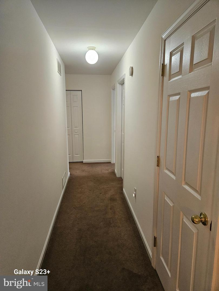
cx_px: 110
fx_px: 194
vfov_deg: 73.9
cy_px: 146
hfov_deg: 58.9
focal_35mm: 23
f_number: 1.8
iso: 500
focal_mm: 5.4
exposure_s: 1/120
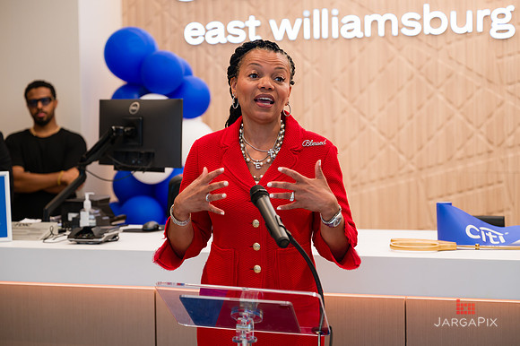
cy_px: 167
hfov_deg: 27.4
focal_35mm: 74
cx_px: 270
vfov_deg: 18.4
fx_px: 1068
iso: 400
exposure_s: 1/200
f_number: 3.2
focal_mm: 70
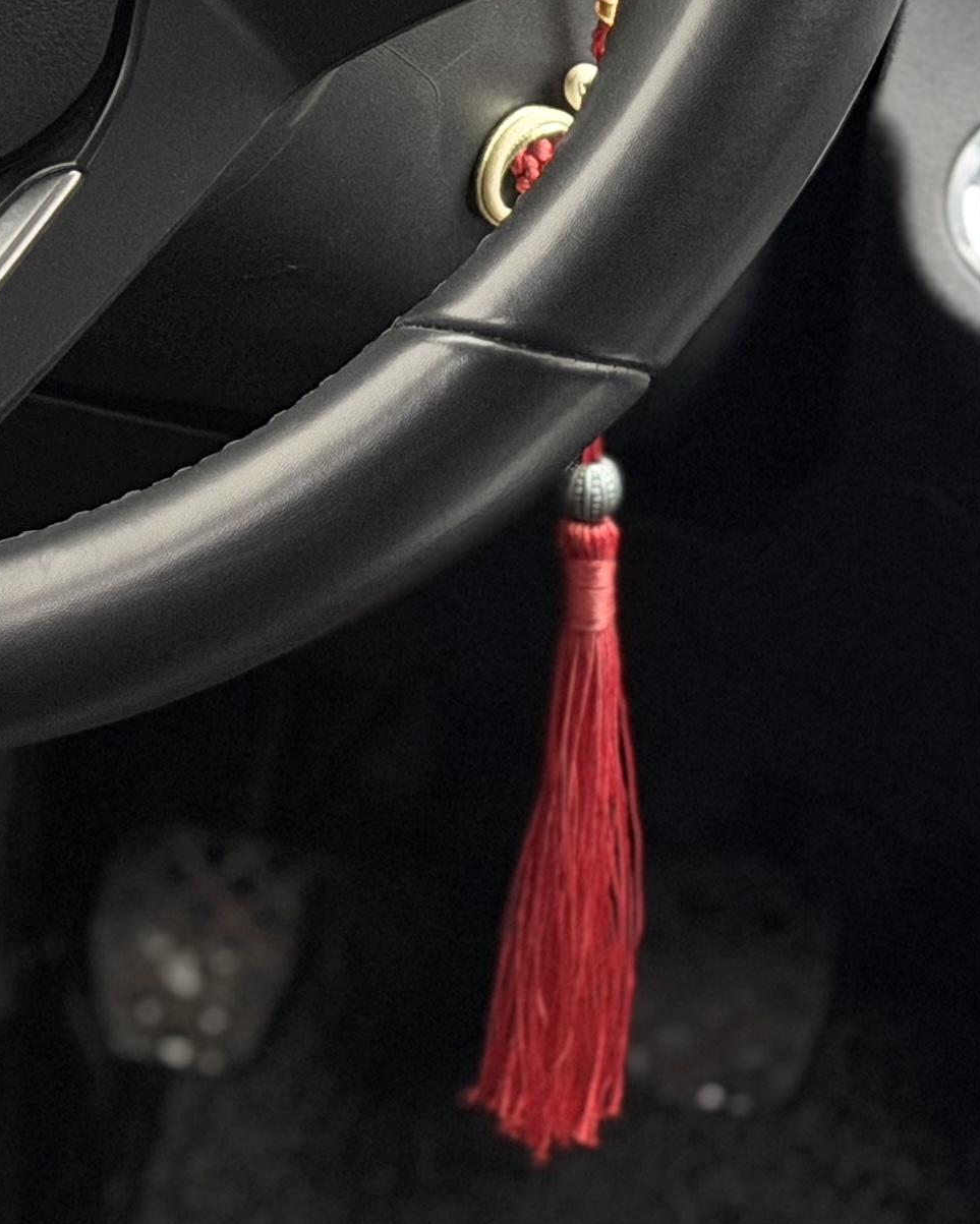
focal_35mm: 157
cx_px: -679
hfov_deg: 9.5
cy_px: -124
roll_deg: +2.5
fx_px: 5690
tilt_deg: -19.1
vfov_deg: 12.1
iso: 200
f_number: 1.78
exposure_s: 1/60
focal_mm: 6.76
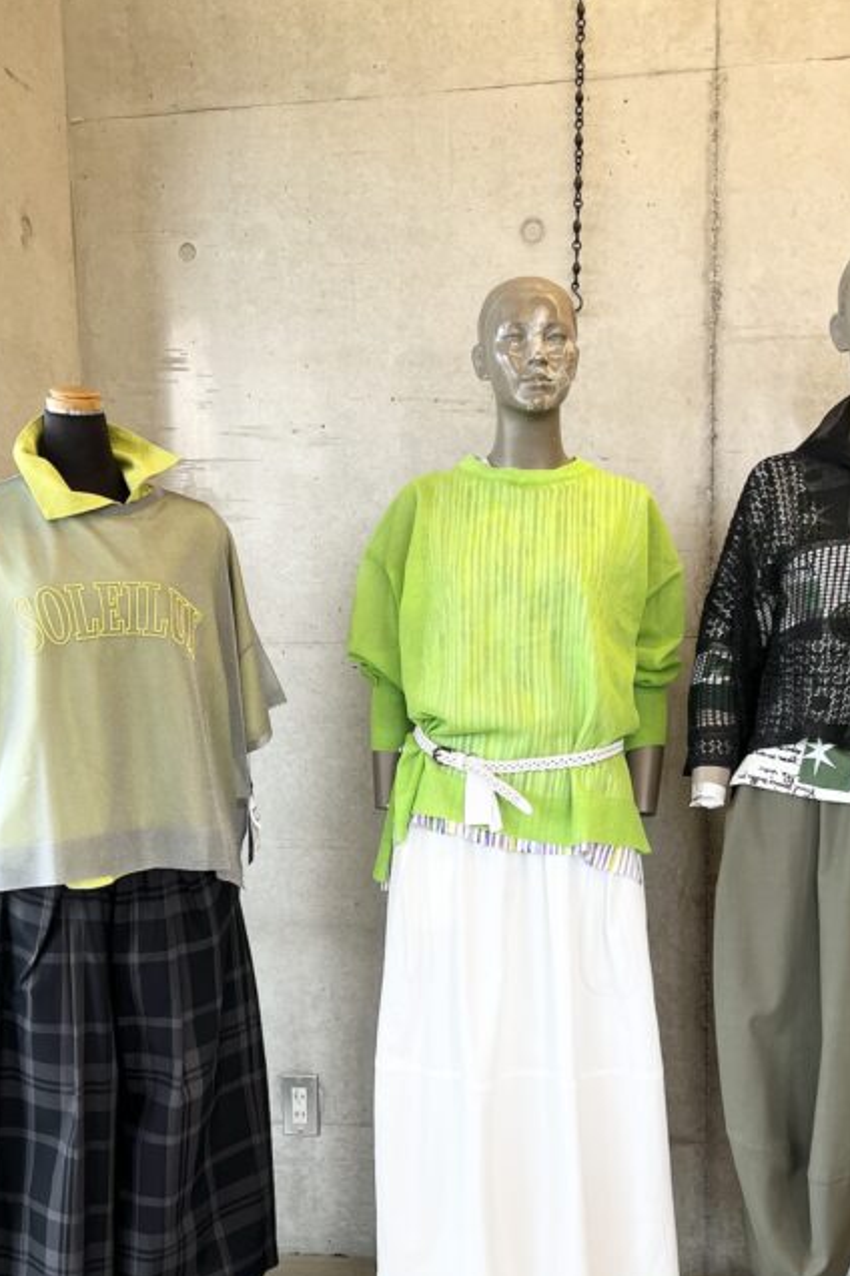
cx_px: 445
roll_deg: +1.0
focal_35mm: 34
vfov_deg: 55.6
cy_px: 726
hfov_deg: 38.9
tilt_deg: -7.5
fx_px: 1204
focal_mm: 5.7
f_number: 1.5
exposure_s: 1/120
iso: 80
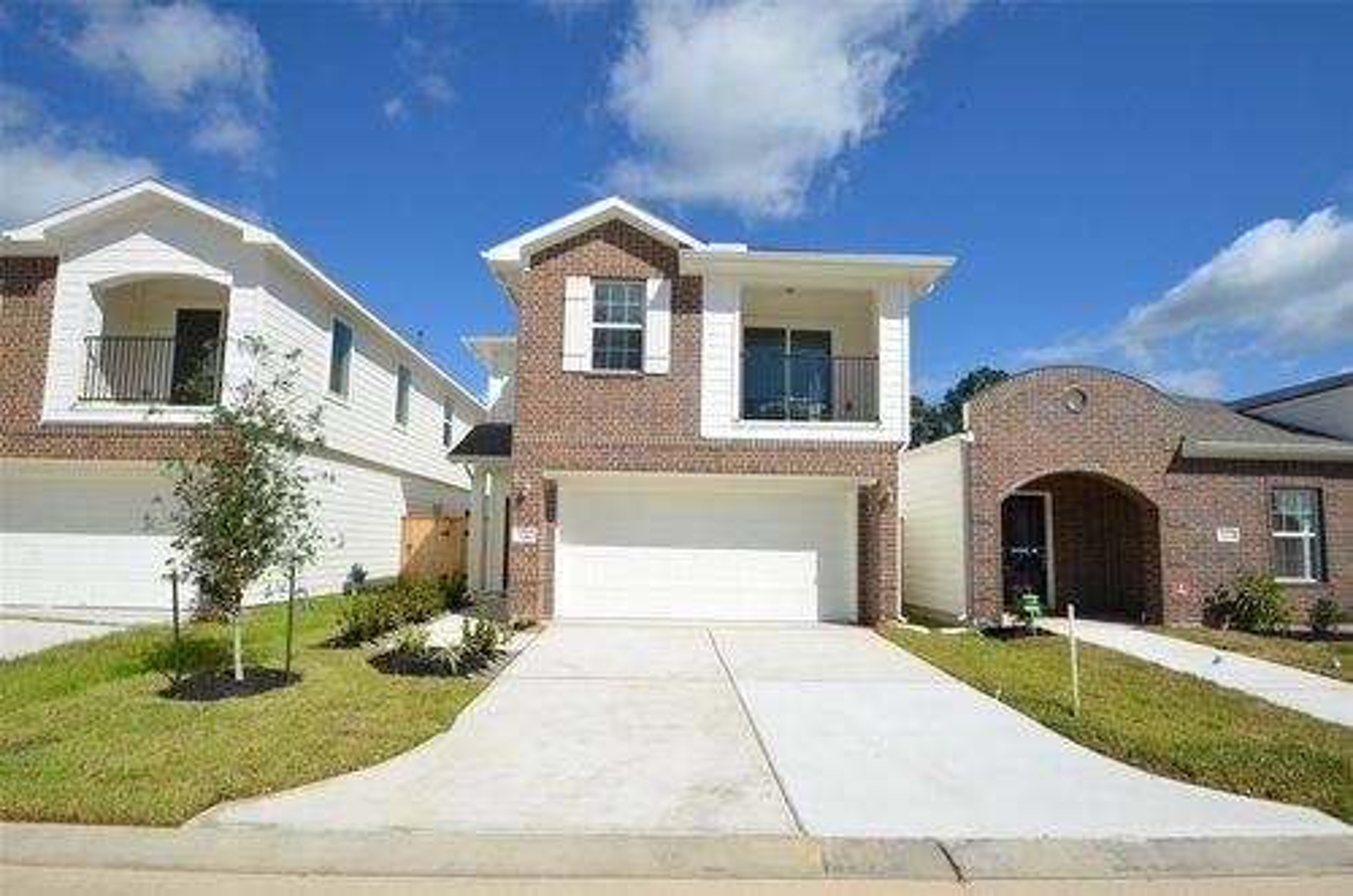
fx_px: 647
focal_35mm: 17
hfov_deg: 92.6
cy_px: 448
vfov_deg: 69.4
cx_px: 676
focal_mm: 11.5
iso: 250
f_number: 11
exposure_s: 1/500
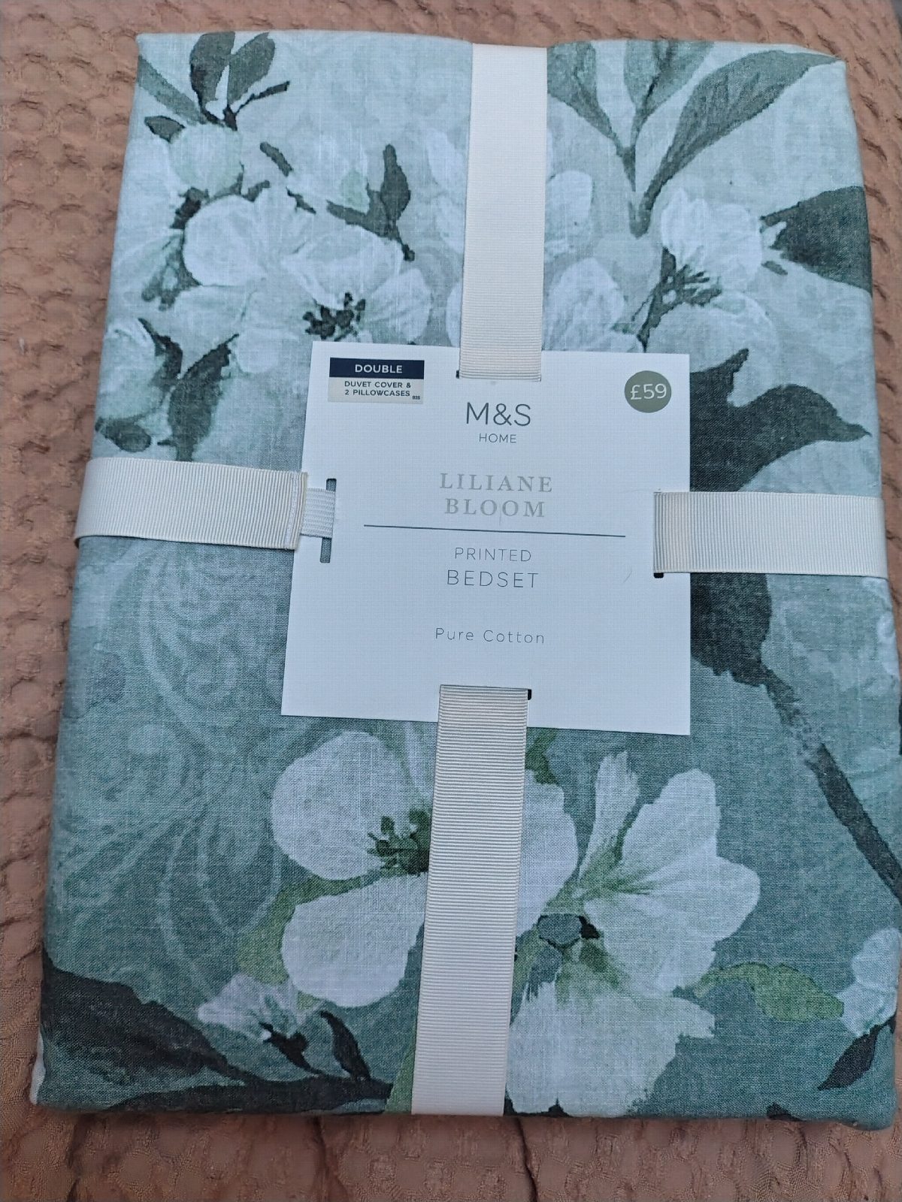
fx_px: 869
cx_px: 451
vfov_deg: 69.4
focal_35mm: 25
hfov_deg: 54.9
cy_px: 601
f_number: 1.7
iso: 2471
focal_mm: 4.71
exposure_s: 1/33.4
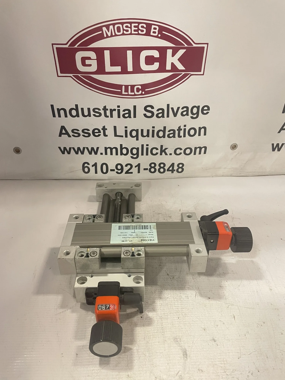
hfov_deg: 53.1
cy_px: 190
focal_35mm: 26
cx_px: 142
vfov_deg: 67.3
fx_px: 285
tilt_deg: -36.5
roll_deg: -2.0
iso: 500
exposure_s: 1/60
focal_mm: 4.2
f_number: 1.6
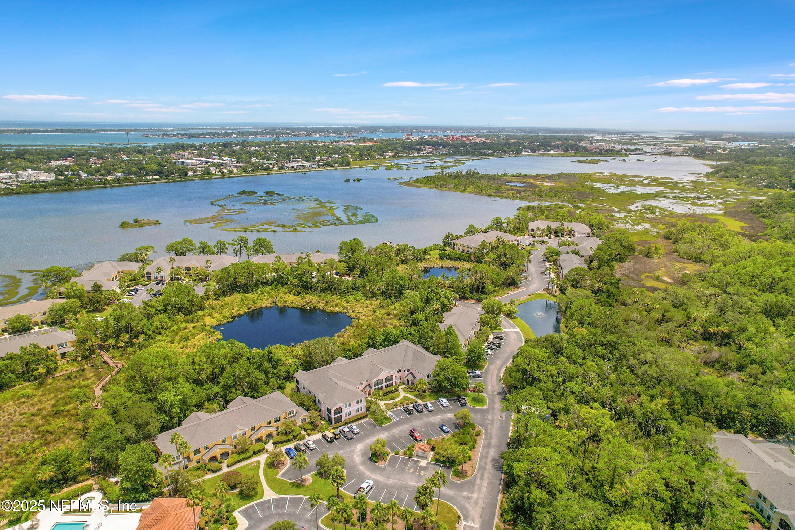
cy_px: 265
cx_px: 398
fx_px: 486
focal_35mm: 22
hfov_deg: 78.6
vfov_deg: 57.2
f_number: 2.8
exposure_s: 1/350
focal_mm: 8.38
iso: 110
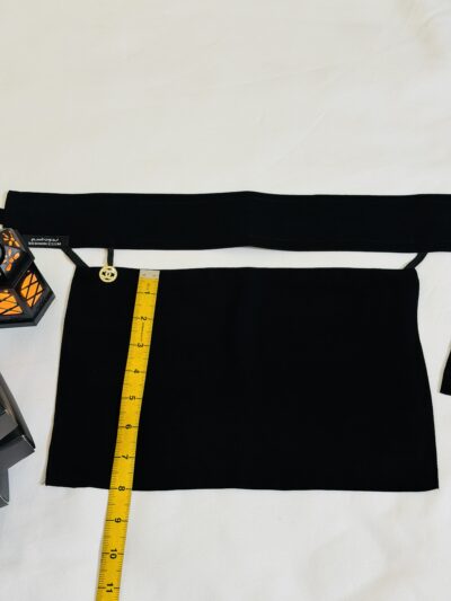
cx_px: 226
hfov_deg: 30.3
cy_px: 300
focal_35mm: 48
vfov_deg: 39.6
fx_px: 834
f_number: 1.78
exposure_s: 1/60
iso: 160
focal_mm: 6.76
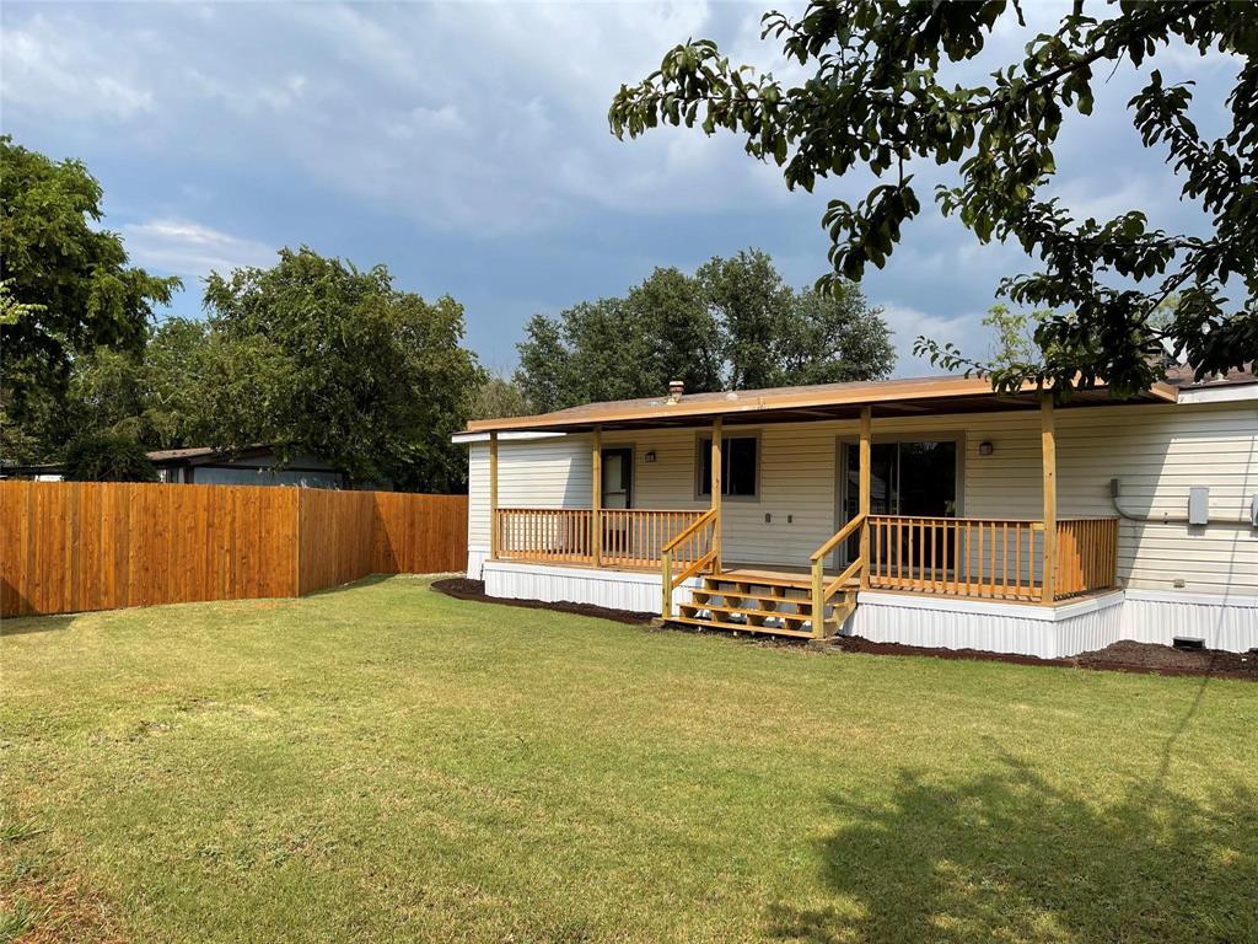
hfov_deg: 67.3
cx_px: 629
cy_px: 472
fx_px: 945
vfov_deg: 53.1
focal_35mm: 26
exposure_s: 1/4348
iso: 32
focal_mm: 5.1
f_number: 1.6
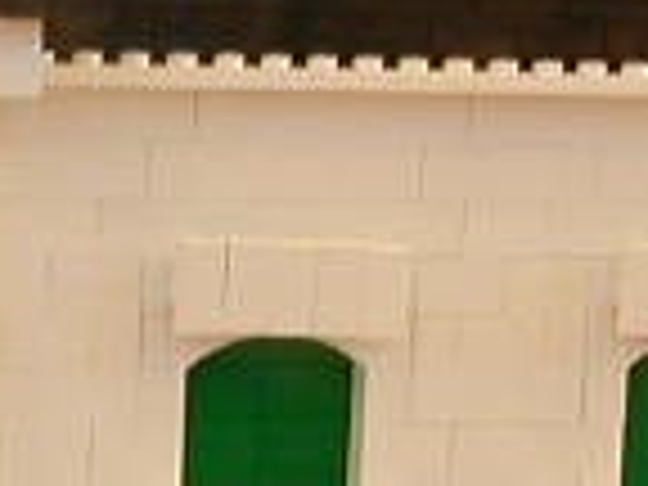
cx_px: 32
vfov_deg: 9.0
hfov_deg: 11.9
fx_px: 3070
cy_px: 378
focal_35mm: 164
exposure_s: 1/22.6
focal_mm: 5.6
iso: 100
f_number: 2.7
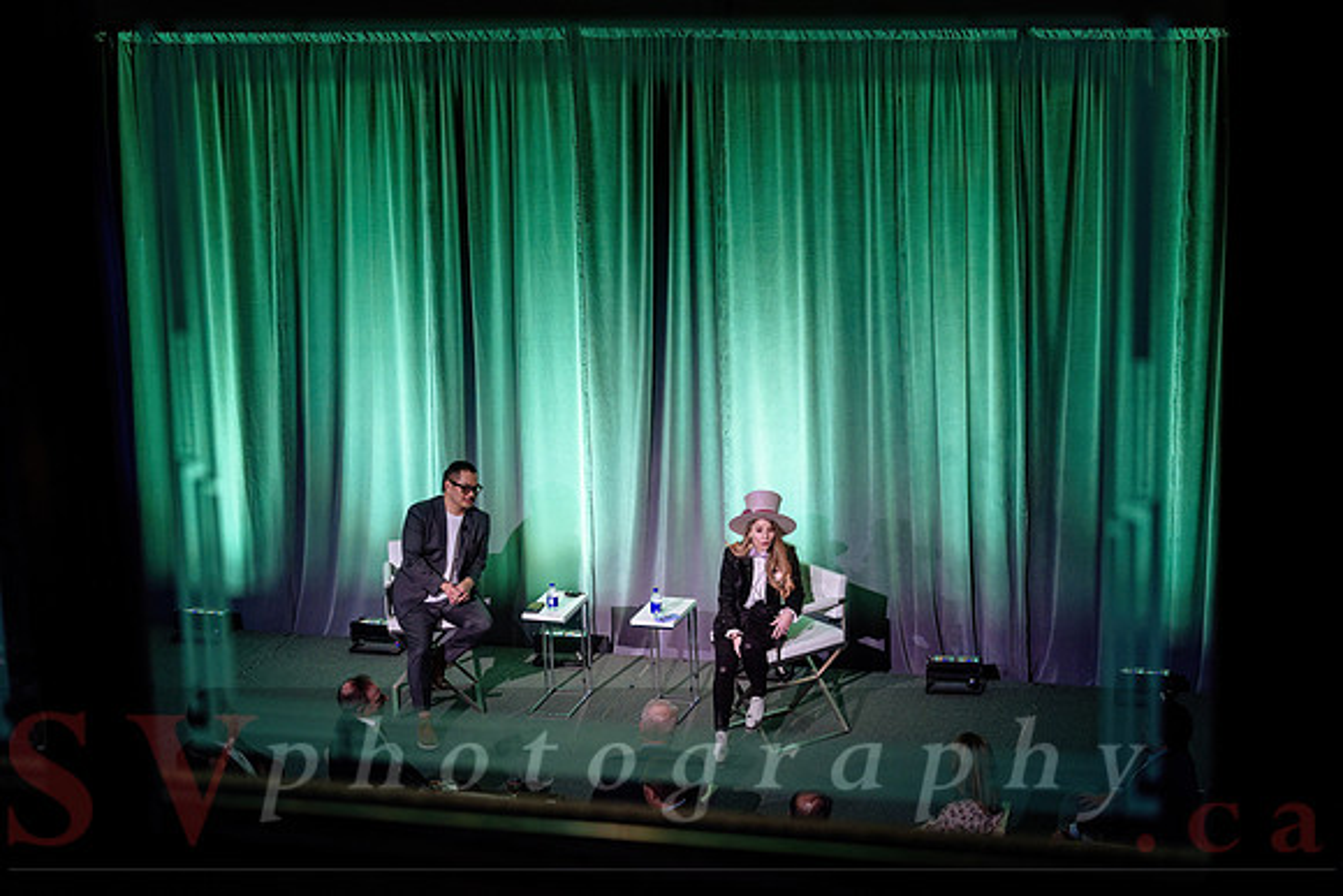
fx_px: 2612
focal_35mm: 70
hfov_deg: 28.8
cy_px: 448
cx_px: 672
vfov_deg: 19.5
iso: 1250
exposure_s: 1/250
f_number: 2.8
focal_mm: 70
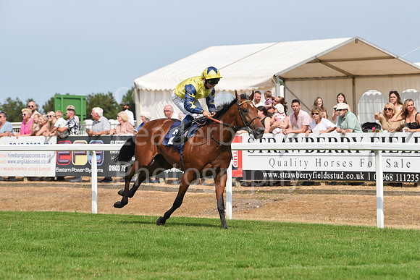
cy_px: 140
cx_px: 210
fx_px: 1925
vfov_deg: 8.3
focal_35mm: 165
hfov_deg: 12.4
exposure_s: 1/3200
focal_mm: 165
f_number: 5.6
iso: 500
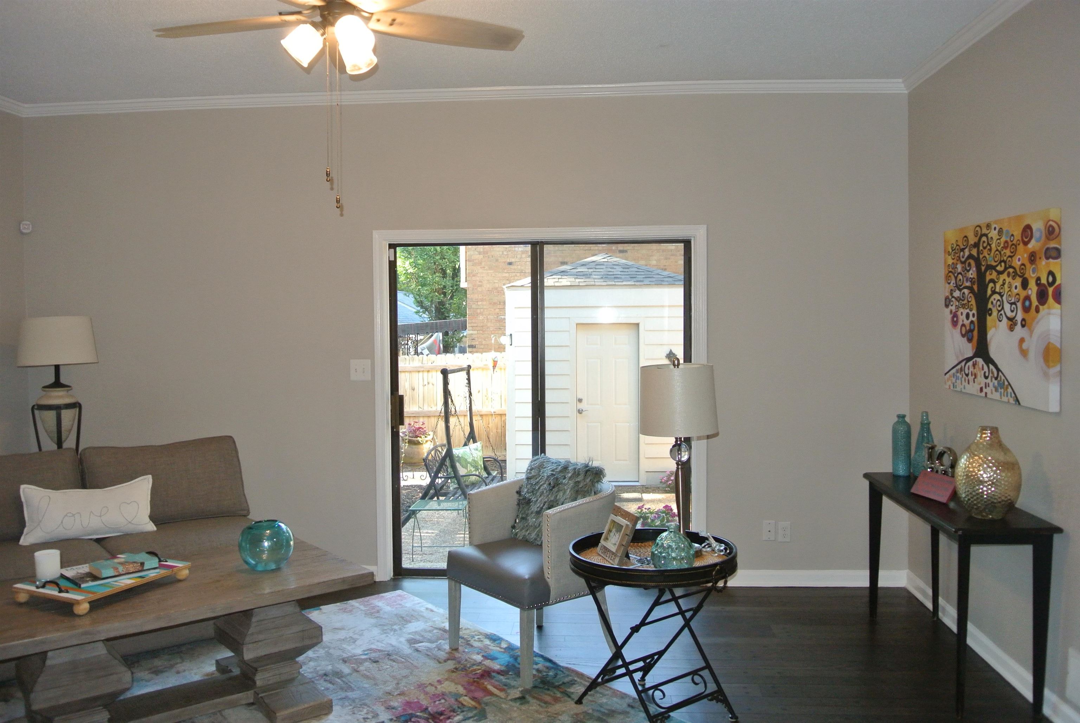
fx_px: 841
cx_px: 540
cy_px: 362
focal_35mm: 28
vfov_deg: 46.5
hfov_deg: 65.4
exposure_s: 1/60
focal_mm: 10.7
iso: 560
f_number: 3.5
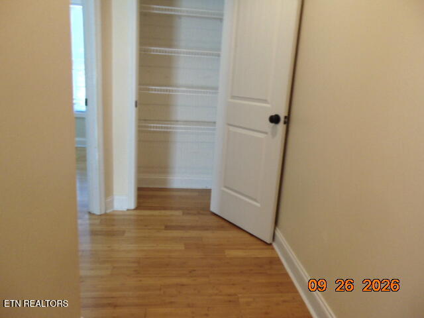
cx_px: 212
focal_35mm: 25
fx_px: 306
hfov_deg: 69.4
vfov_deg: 54.9
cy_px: 159
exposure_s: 1/30
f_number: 3
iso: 200
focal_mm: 4.5
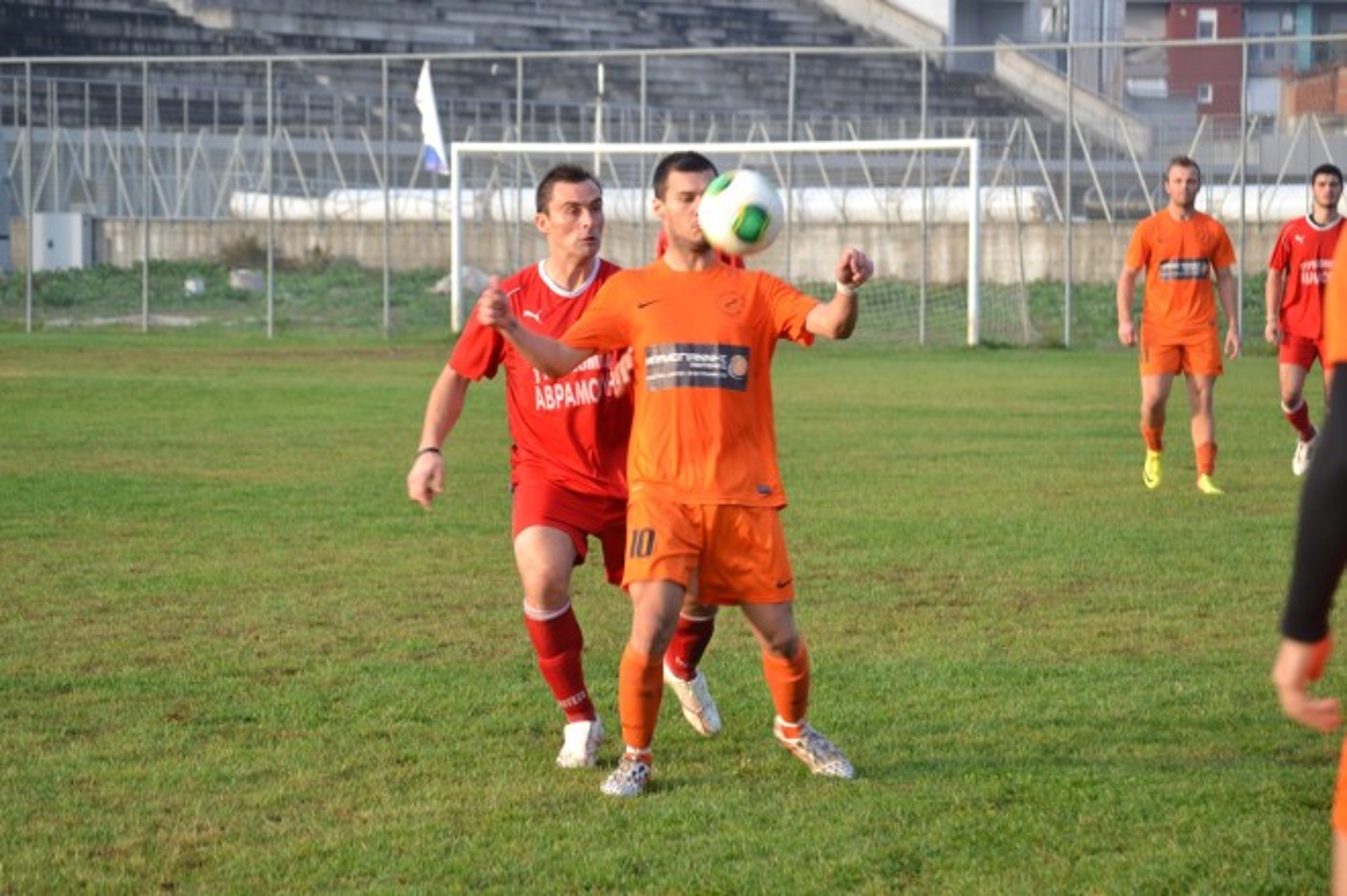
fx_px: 4823
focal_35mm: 129
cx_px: 674
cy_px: 448
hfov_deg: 15.9
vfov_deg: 10.6
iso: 125
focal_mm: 86
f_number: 5.6
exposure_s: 1/125
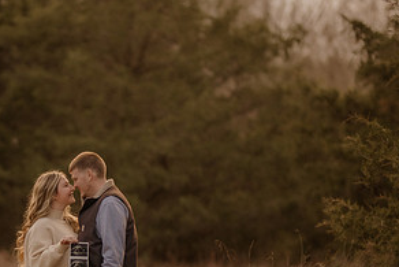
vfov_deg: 8.1
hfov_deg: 12.1
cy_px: 253
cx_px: 66
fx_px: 1874
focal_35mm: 169
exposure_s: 1/1000
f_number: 1.4
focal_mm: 85
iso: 320
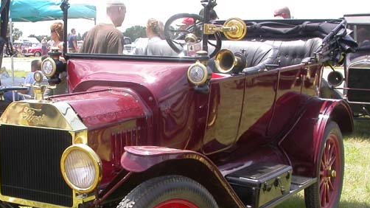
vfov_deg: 18.0
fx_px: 647
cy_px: 174
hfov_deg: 31.6
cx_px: 118
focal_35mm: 66
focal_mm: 7.85
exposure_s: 1/172
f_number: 6
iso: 100
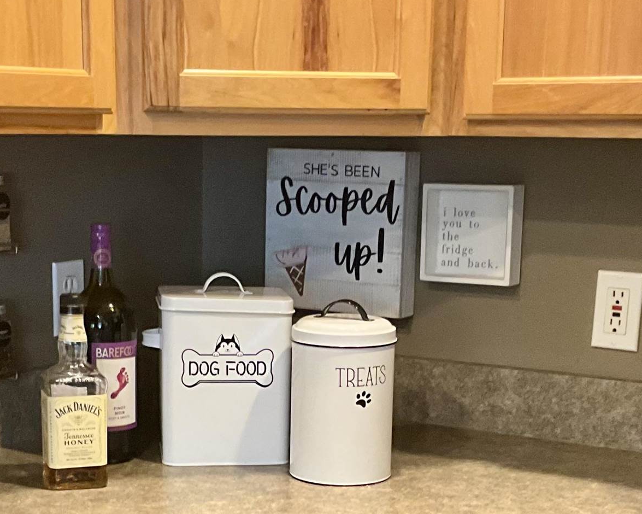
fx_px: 1406
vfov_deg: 20.3
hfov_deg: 25.7
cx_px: 268
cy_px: 448
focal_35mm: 74
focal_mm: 3
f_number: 1.8
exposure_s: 1/44
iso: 320
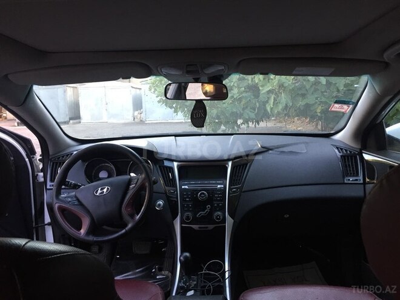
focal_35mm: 29
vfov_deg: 48.2
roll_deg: +0.9
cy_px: 150
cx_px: 200
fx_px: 335
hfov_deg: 61.7
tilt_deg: -10.0
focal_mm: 4.15
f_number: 2.2
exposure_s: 1/33
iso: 64
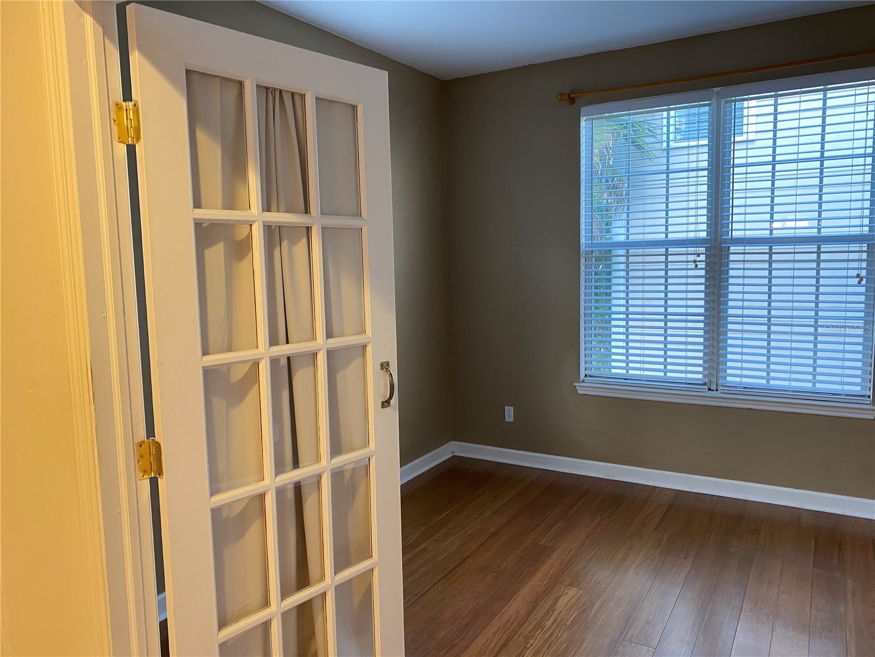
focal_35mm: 26
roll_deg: +1.2
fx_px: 657
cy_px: 328
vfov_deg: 53.1
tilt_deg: -7.3
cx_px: 438
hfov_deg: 67.3
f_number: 1.8
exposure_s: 1/60
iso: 100
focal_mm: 4.25
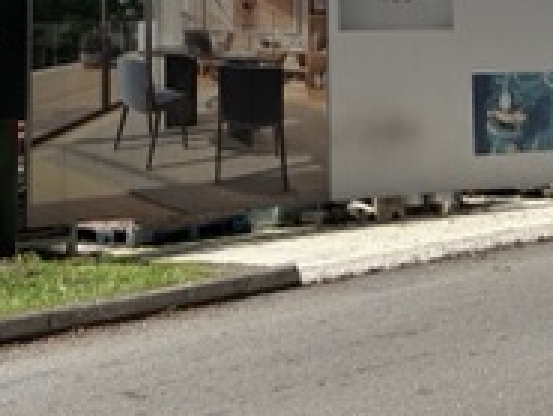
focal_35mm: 90
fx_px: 1439
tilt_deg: +2.4
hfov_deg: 21.7
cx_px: 329
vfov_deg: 15.9
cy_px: -72
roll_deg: +2.4
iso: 50
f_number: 1.6
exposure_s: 1/4608
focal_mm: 5.96
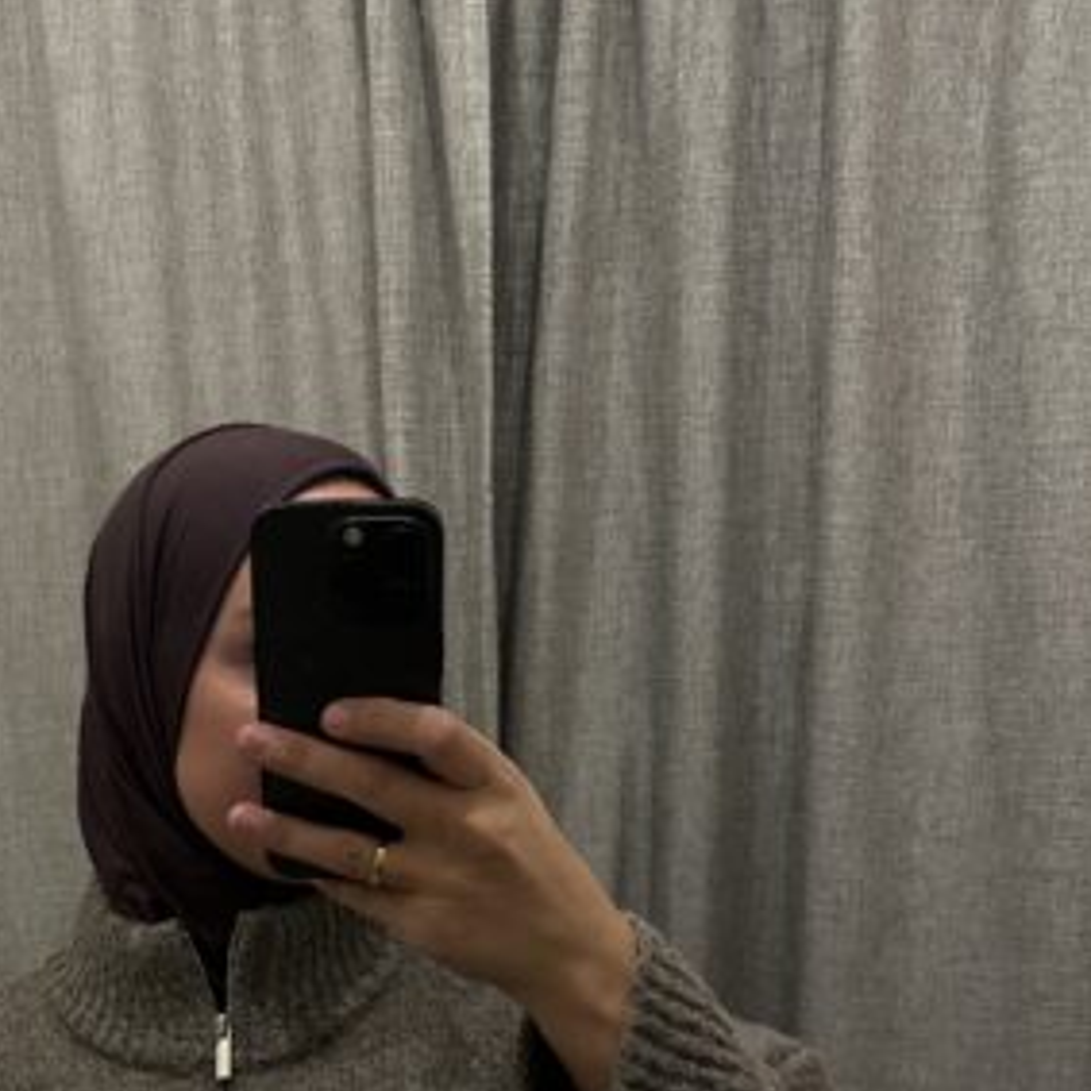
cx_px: 135
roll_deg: +4.0
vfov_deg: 30.0
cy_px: 1239
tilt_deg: -18.6
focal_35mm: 50
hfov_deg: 32.5
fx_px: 1783
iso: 400
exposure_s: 1/60
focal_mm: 6.86
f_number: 1.78
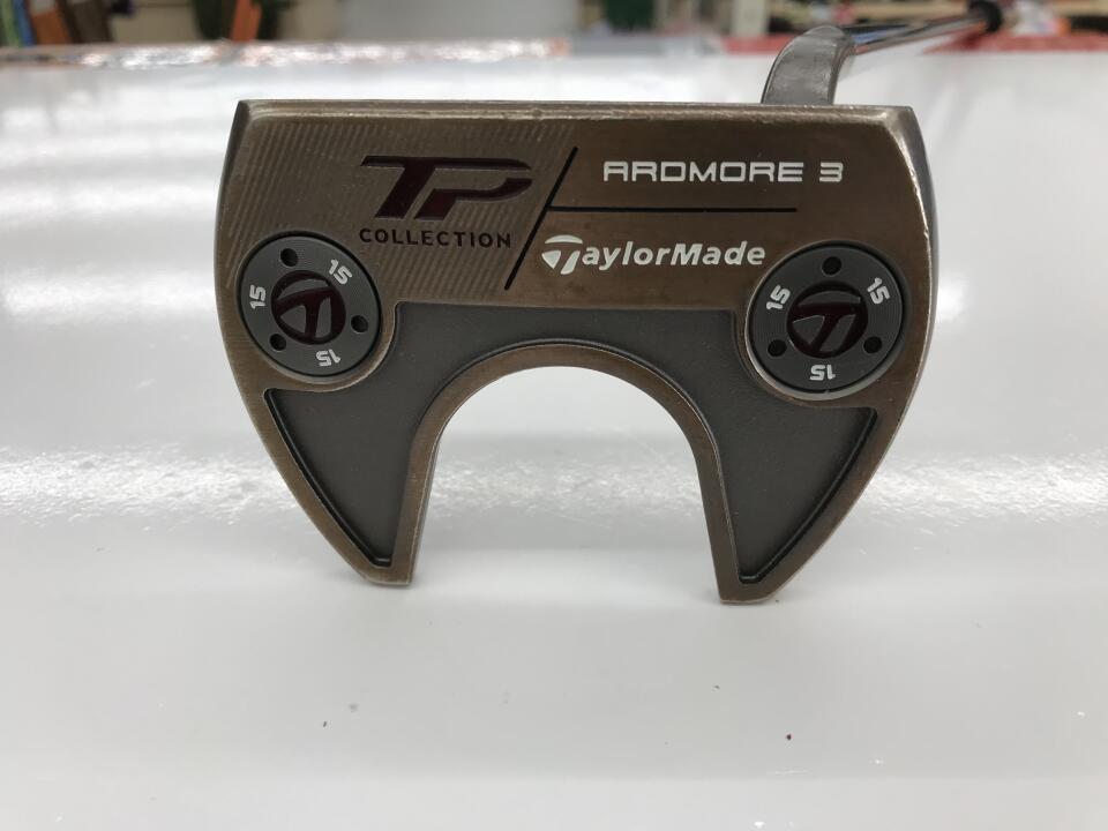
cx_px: 554
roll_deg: +1.3
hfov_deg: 63.4
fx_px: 896
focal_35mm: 28
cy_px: 416
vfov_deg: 49.7
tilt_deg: -30.2
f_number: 1.8
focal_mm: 3.99
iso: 25
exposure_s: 1/120
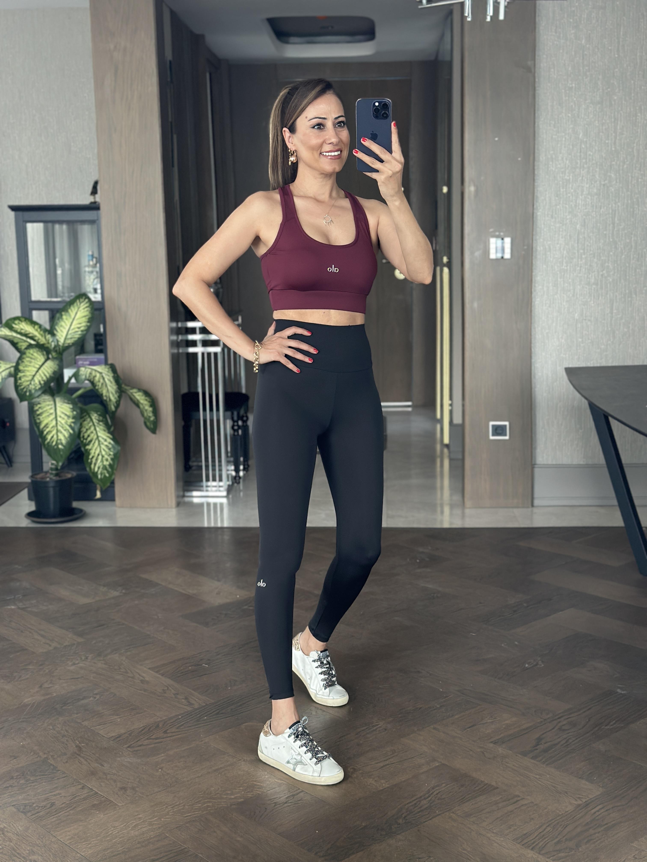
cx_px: 324
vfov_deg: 39.7
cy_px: 431
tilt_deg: -20.2
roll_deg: +0.4
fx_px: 1196
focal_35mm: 48
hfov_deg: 30.3
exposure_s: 1/60
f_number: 1.78
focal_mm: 6.86
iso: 250
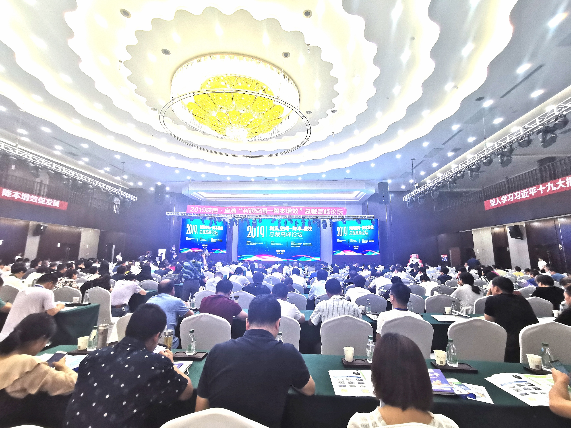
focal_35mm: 16
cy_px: 214
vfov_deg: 78.1
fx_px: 264
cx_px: 286
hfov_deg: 94.5
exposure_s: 1/50
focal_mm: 2.35
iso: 160
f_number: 2.2
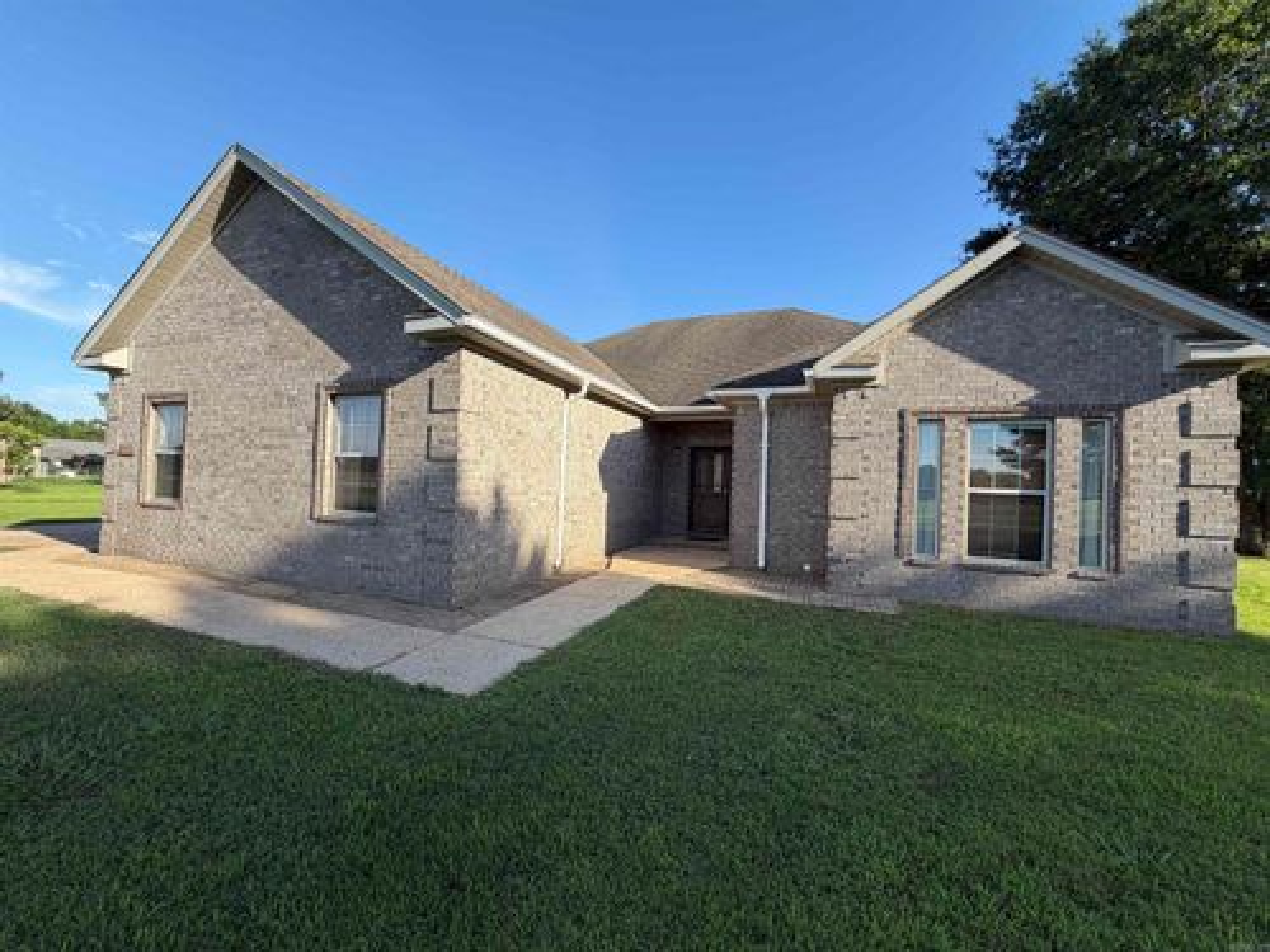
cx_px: 635
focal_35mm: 14
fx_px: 514
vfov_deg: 85.7
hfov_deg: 102.1
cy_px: 476
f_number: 2.2
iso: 40
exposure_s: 1/607
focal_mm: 2.22
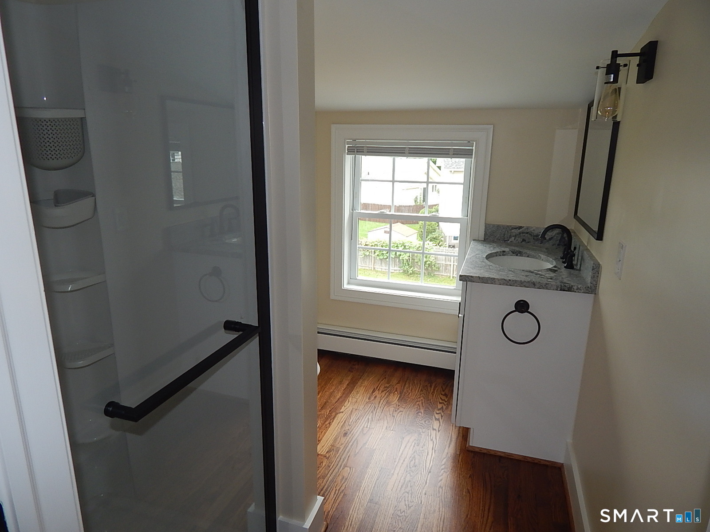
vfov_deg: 58.9
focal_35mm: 23
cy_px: 266
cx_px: 355
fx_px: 472
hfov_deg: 73.9
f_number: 3
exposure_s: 1/30
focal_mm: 4
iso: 125
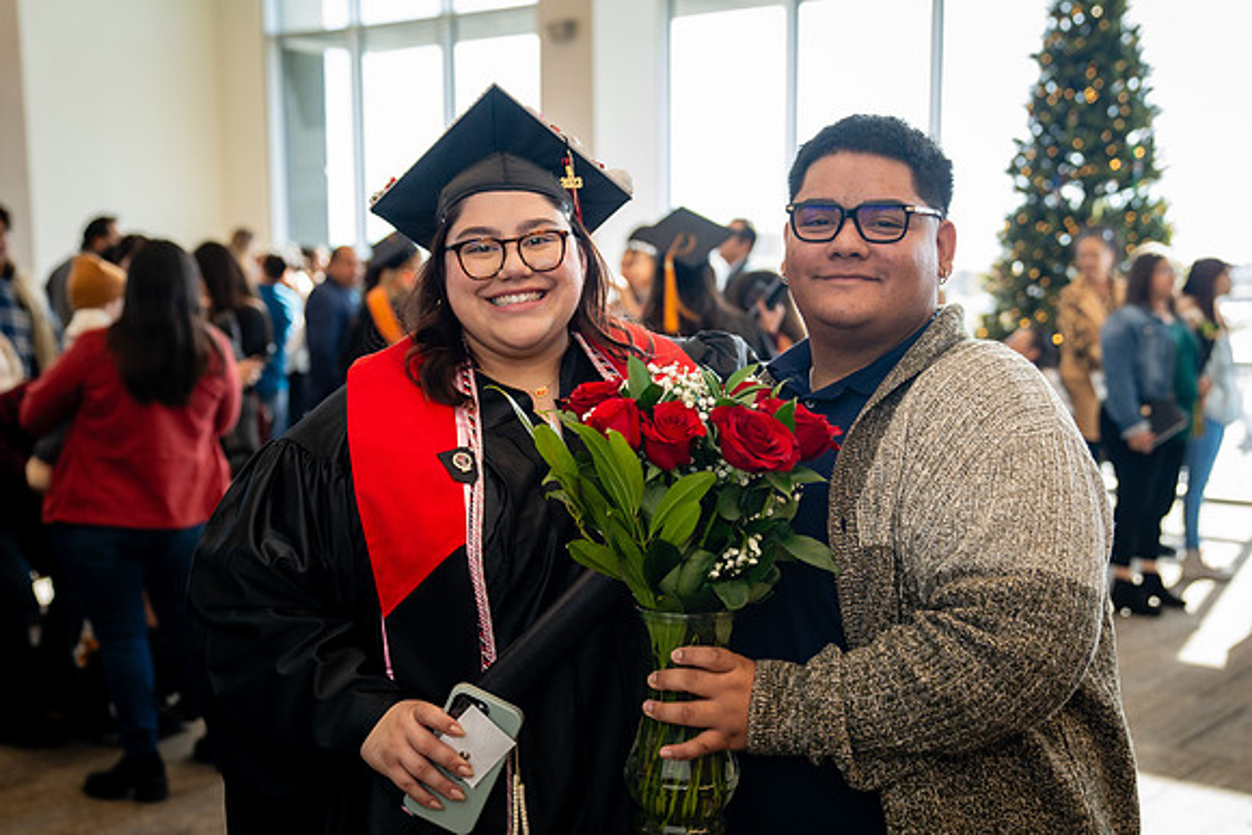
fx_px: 1614
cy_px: 442
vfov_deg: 29.0
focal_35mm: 46
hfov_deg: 42.4
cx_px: 672
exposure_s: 1/160
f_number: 2.8
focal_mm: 43
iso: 500
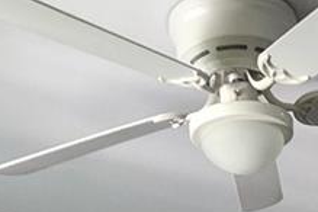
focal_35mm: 74
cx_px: 321
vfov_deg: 12.8
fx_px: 654
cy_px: 545
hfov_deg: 25.9
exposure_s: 1/30
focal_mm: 2.2
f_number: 2.2
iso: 500
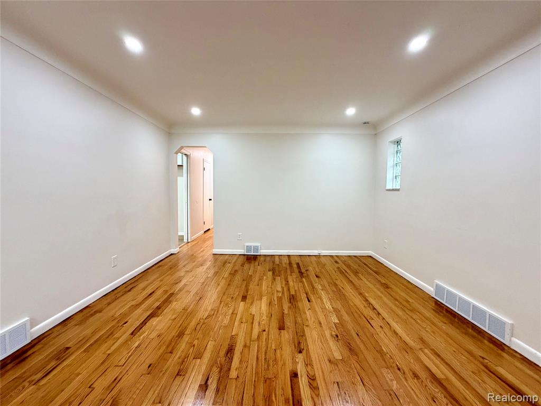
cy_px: 203
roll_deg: -0.9
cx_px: 270
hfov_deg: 102.1
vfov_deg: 85.7
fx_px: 219
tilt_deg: -2.2
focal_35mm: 14
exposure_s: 1/60
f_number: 2.2
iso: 250
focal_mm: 2.22
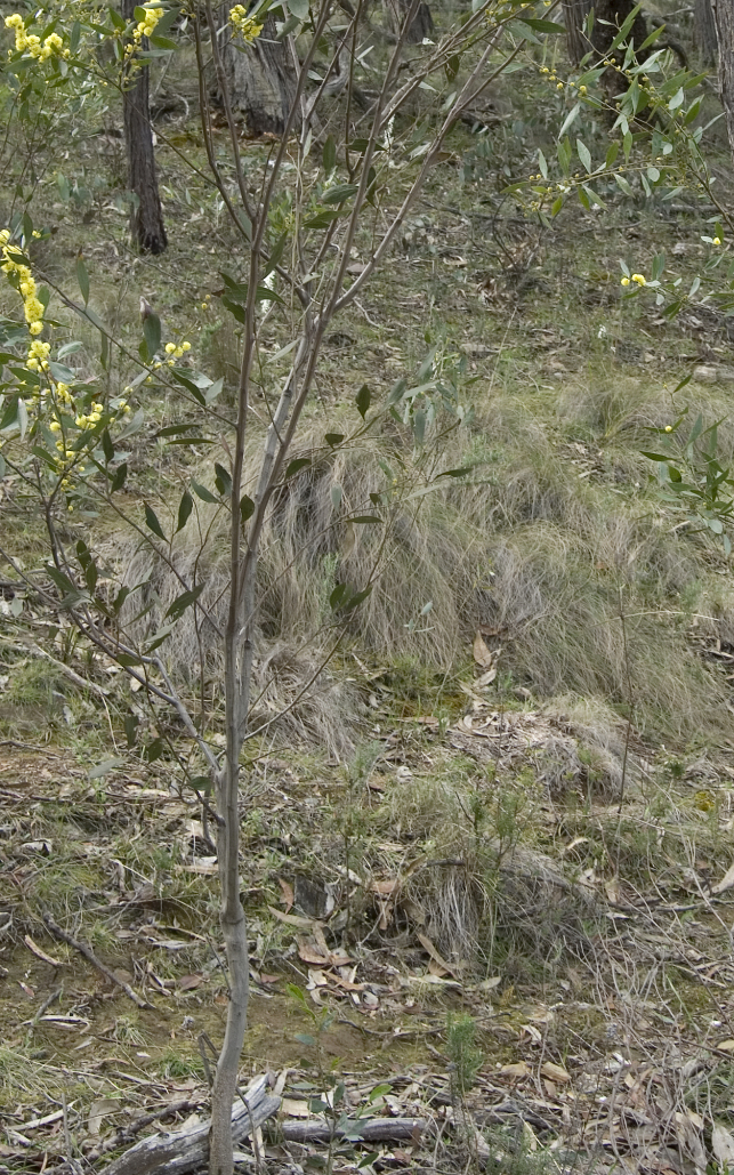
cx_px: 486
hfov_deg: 20.2
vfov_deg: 31.5
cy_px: 306
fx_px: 2049
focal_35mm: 64
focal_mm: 28
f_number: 7.1
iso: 200
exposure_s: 1/80
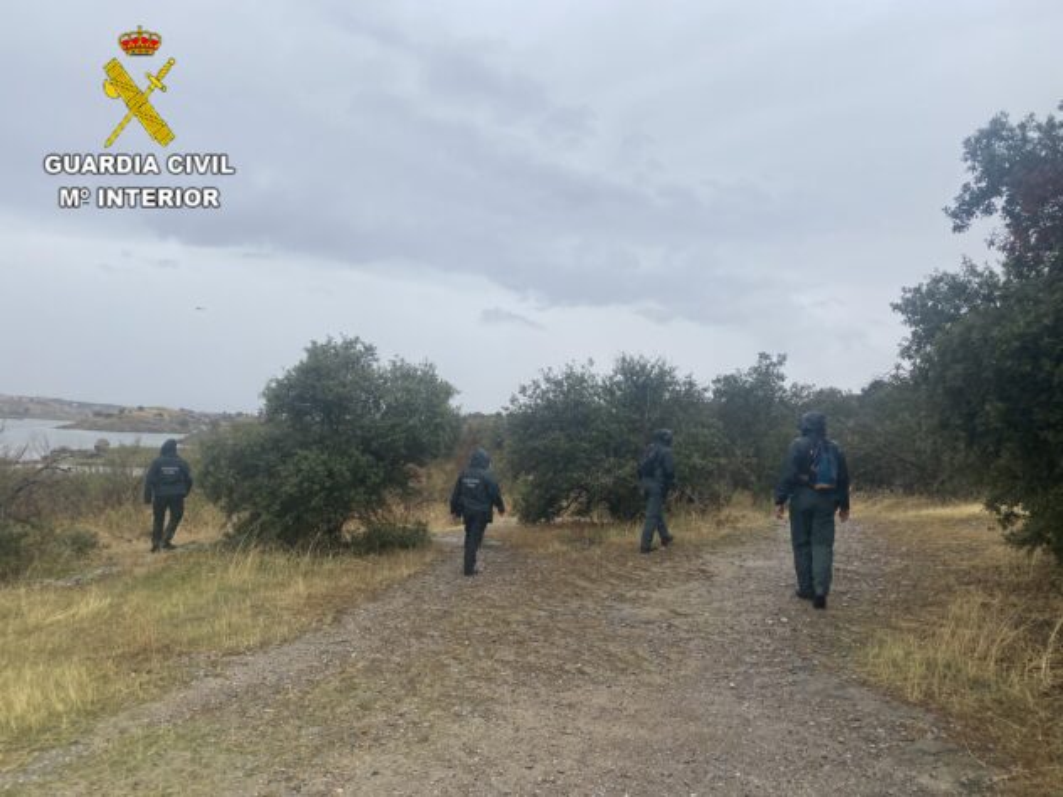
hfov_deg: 67.3
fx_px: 798
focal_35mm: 26
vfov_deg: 53.1
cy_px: 398
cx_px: 532
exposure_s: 1/973
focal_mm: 4.25
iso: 32
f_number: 1.8
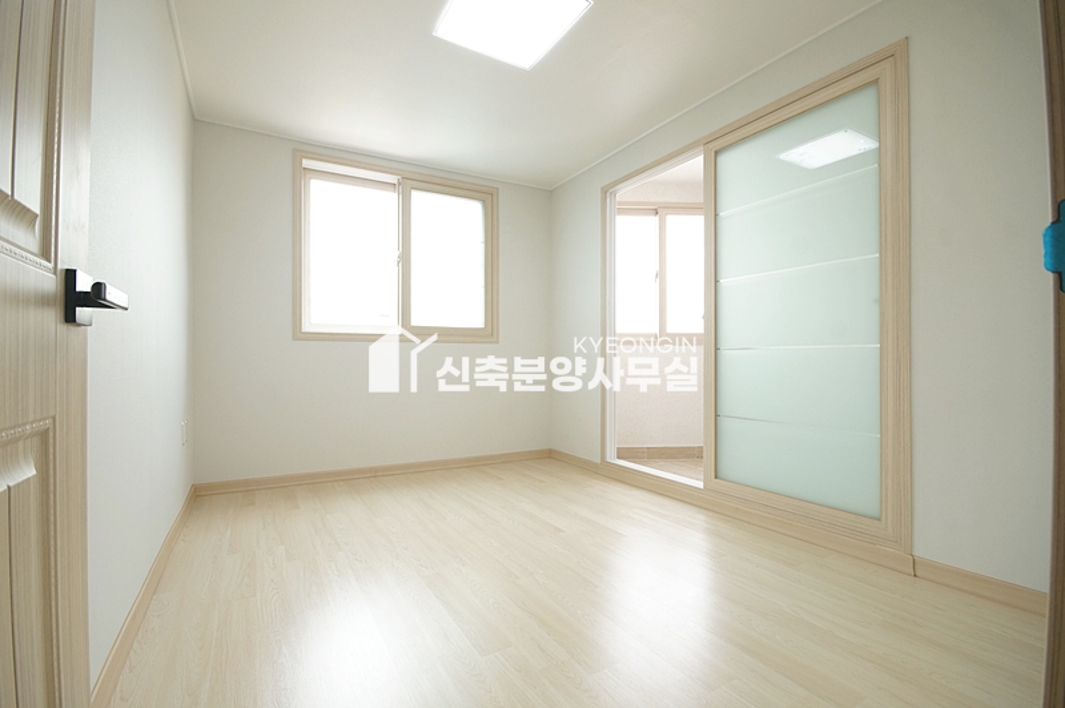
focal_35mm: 15
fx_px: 443
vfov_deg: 77.2
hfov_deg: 100.4
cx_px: 532
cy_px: 354
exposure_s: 1/30
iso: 800
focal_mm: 10
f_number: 9
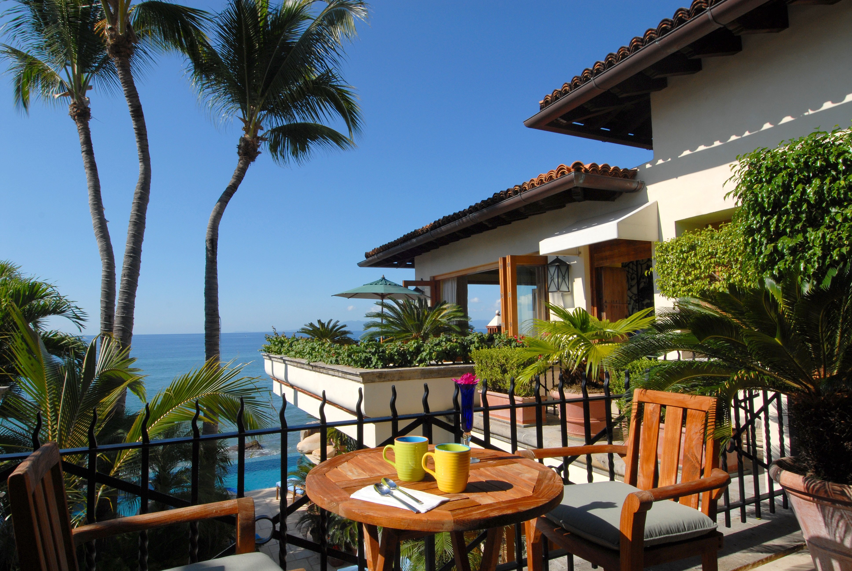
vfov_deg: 59.6
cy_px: 286
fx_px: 498
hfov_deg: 81.1
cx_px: 426
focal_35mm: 21
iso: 200
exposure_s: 1/250
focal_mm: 14
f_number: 14
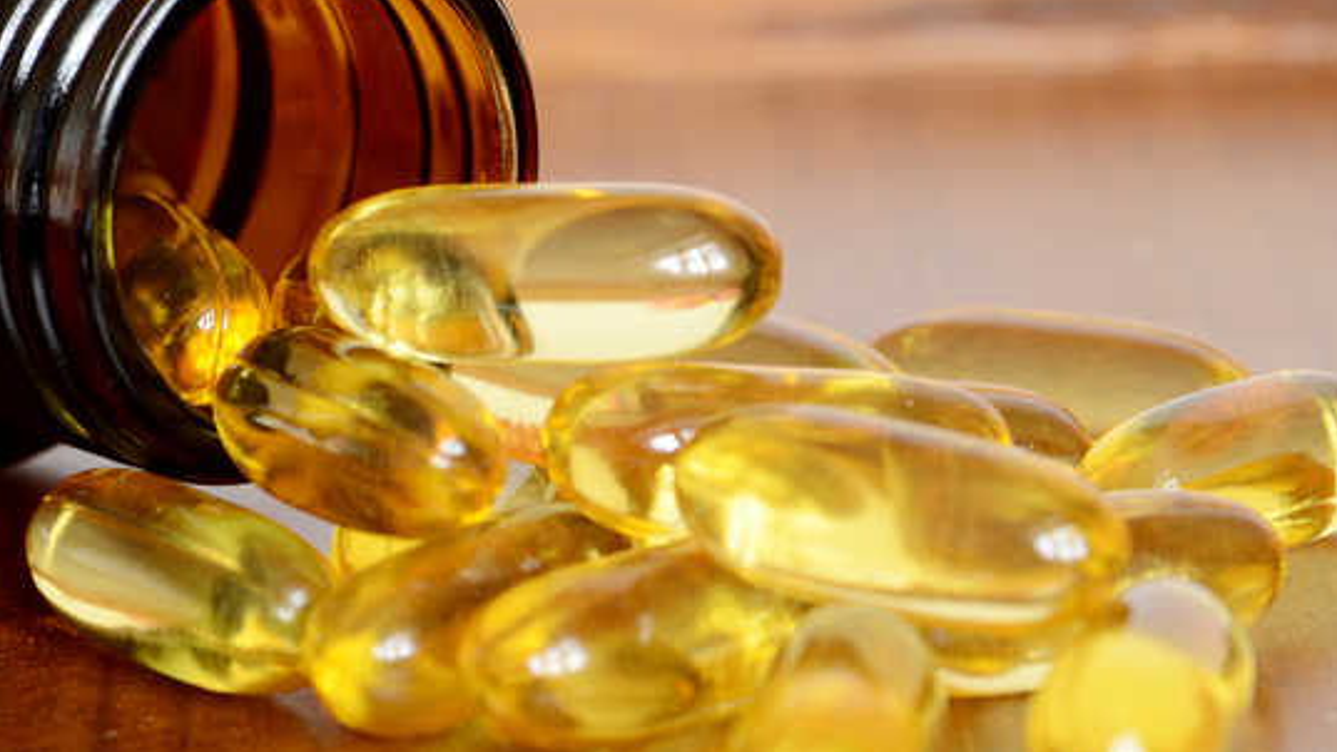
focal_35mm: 166
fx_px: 5868
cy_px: 316
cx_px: 670
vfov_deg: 7.3
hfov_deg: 13.0
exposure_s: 2.5
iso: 100
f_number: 13
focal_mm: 105
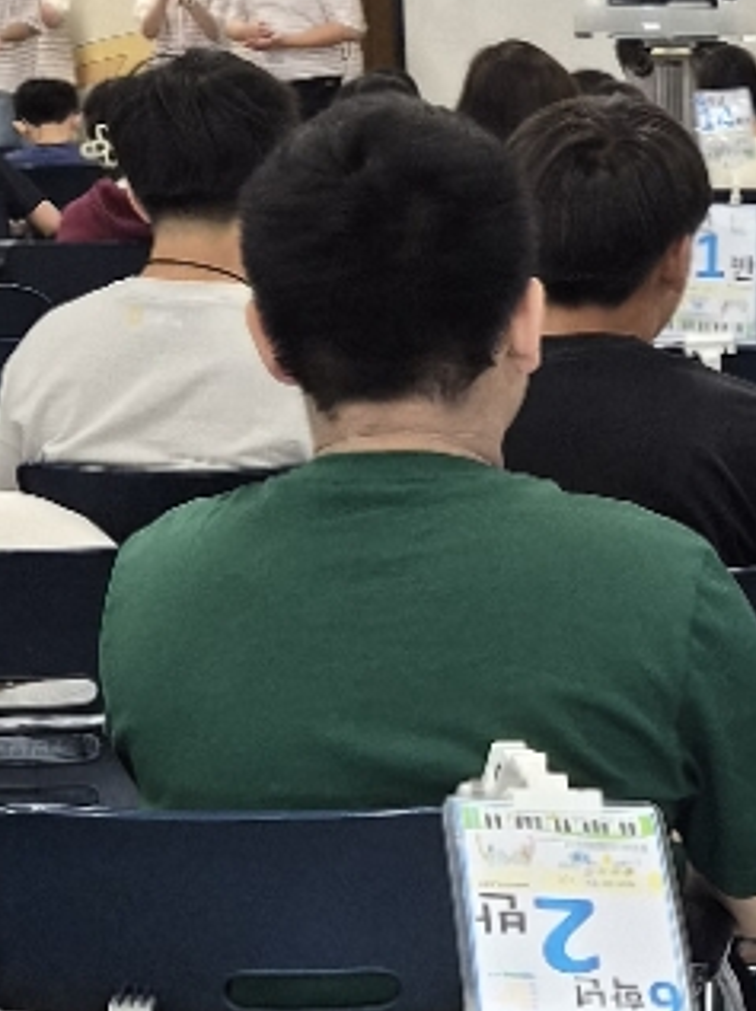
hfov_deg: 14.6
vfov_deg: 21.1
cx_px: 1183
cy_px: 472
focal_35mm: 93
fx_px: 2714
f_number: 1.8
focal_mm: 5.4
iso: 320
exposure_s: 1/120
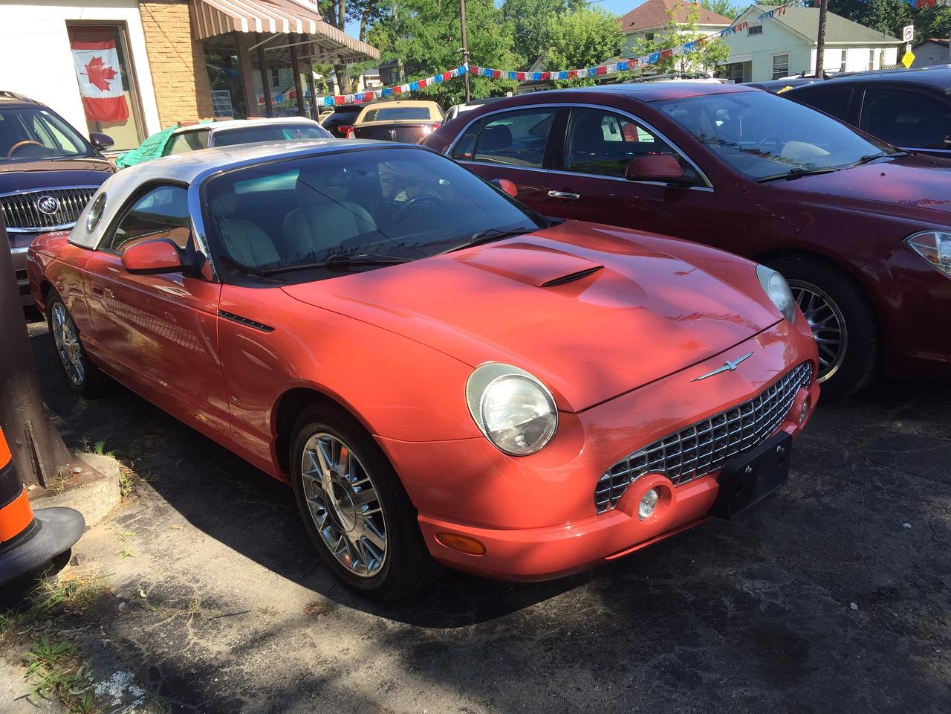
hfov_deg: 61.7
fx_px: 797
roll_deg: +3.2
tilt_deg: -15.5
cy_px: 357
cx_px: 476
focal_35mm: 29
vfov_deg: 48.2
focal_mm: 4.15
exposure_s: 1/760
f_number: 2.2
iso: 32
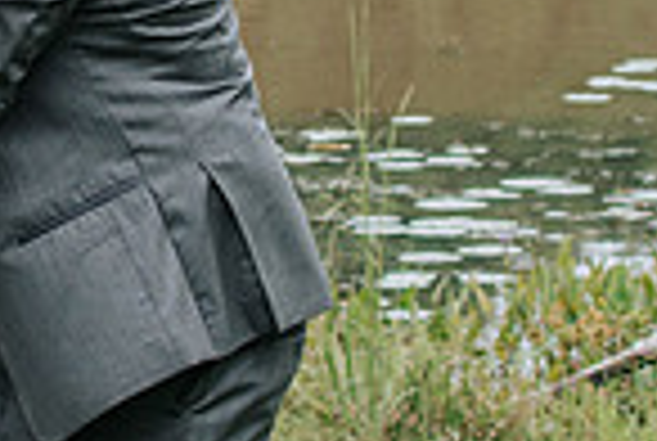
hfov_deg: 7.4
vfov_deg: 5.0
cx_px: -8
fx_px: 5029
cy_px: -57
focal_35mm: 275
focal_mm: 35
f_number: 3.2
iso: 200
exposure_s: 1/1600
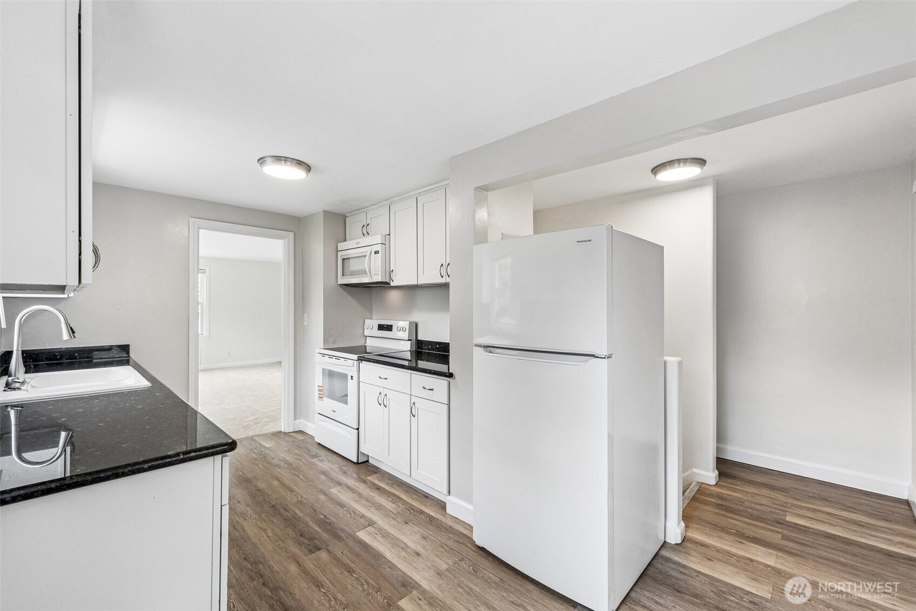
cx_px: 458
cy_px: 306
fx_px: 382
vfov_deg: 77.3
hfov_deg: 100.4
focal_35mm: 15
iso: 250
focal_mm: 10
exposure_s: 1/13
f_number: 9
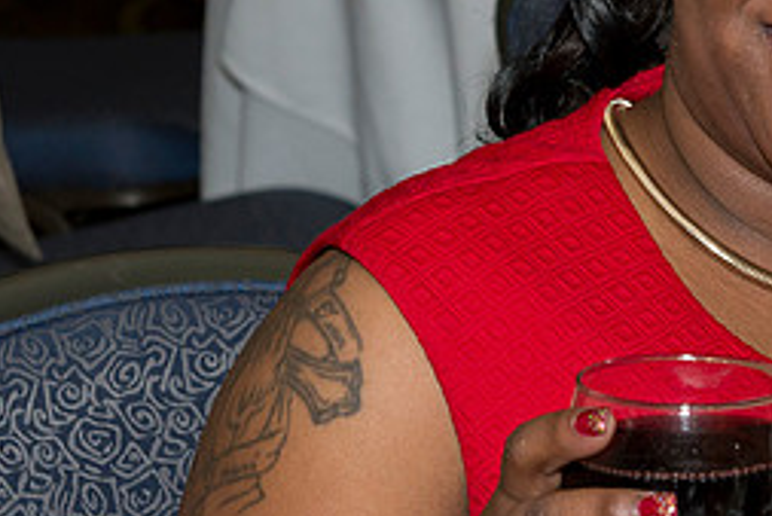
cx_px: 616
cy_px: 124
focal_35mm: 208
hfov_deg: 9.9
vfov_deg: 6.6
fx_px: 4463
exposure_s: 1/100
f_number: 6.3
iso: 800
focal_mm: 56
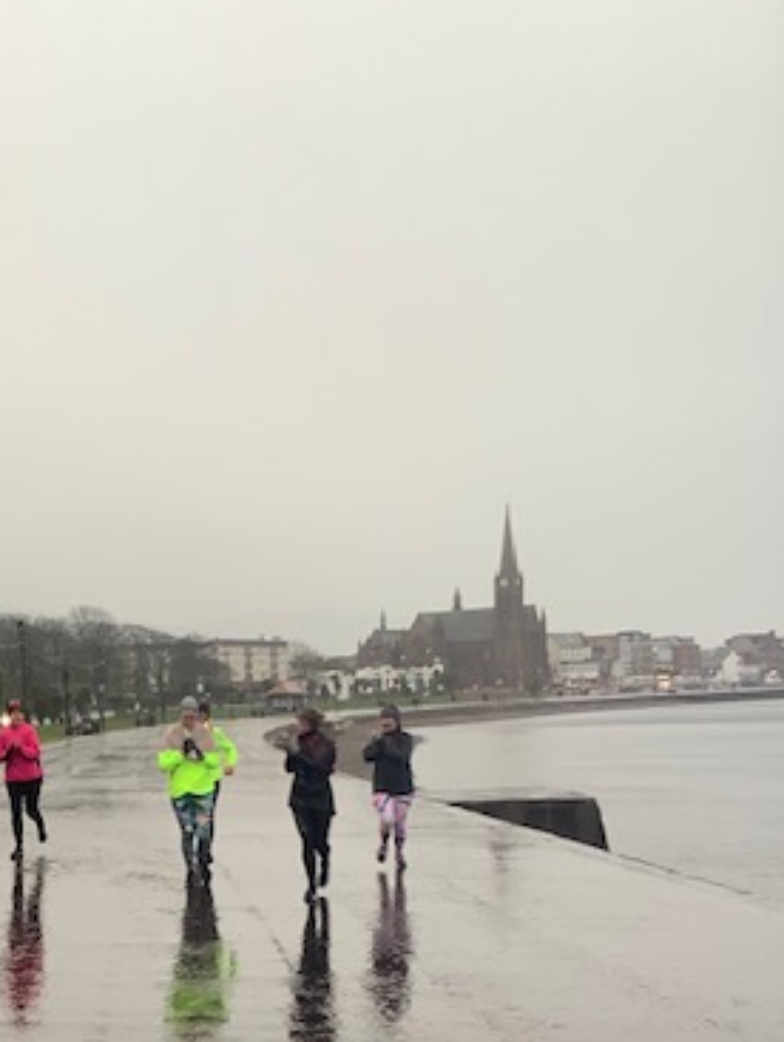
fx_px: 1628
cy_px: 872
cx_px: 105
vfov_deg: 34.2
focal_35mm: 54
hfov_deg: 26.3
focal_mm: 3.3
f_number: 2.4
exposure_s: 1/60
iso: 64
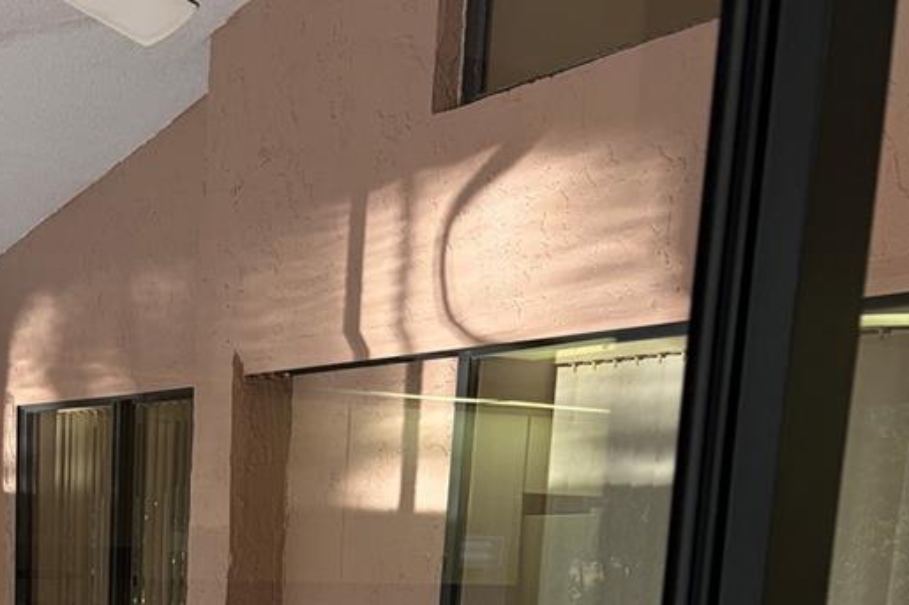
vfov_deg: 19.3
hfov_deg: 31.1
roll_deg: -1.6
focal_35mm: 63
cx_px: 191
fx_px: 1590
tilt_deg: -11.7
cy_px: 861
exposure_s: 1/60
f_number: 1.6
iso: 80
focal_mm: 5.96
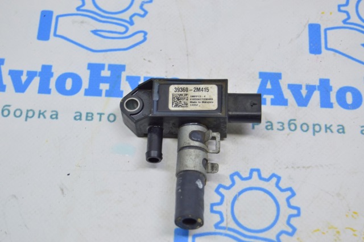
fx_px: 788
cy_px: 121
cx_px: 182
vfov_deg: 17.4
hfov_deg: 26.0
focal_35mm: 78
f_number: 5.6
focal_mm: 52
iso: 400
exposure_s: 1/20
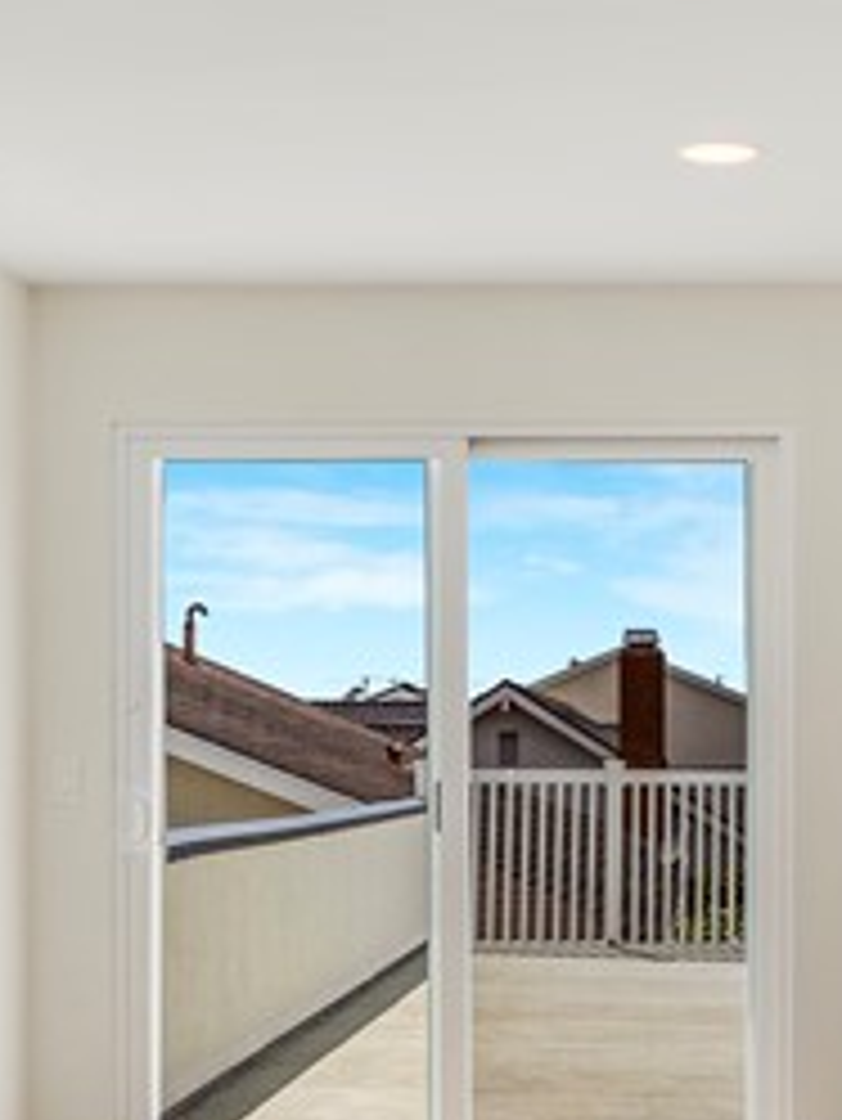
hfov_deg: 21.6
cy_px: 762
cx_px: 707
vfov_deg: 28.7
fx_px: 2171
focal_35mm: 67
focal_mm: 16
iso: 400
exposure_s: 1/100
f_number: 8
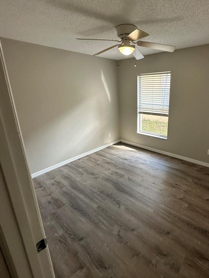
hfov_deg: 70.4
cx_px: 131
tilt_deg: -14.2
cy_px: 128
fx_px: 145
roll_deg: +0.5
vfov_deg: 87.6
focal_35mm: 18
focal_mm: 2.22
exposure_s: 1/120
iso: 125
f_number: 2.2
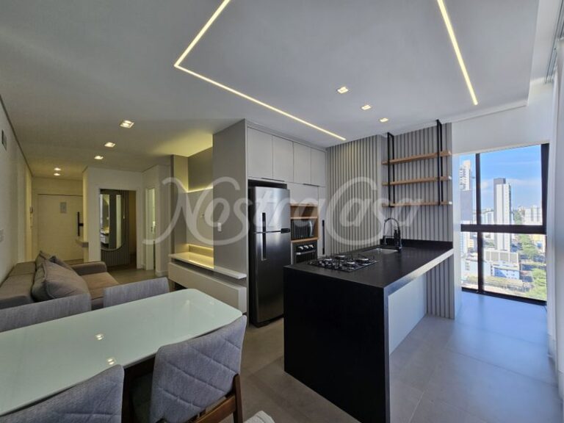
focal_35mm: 13
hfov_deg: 106.2
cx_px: 282
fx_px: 212
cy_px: 212
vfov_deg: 89.9
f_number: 2.2
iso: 50
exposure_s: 1/180
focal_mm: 2.2
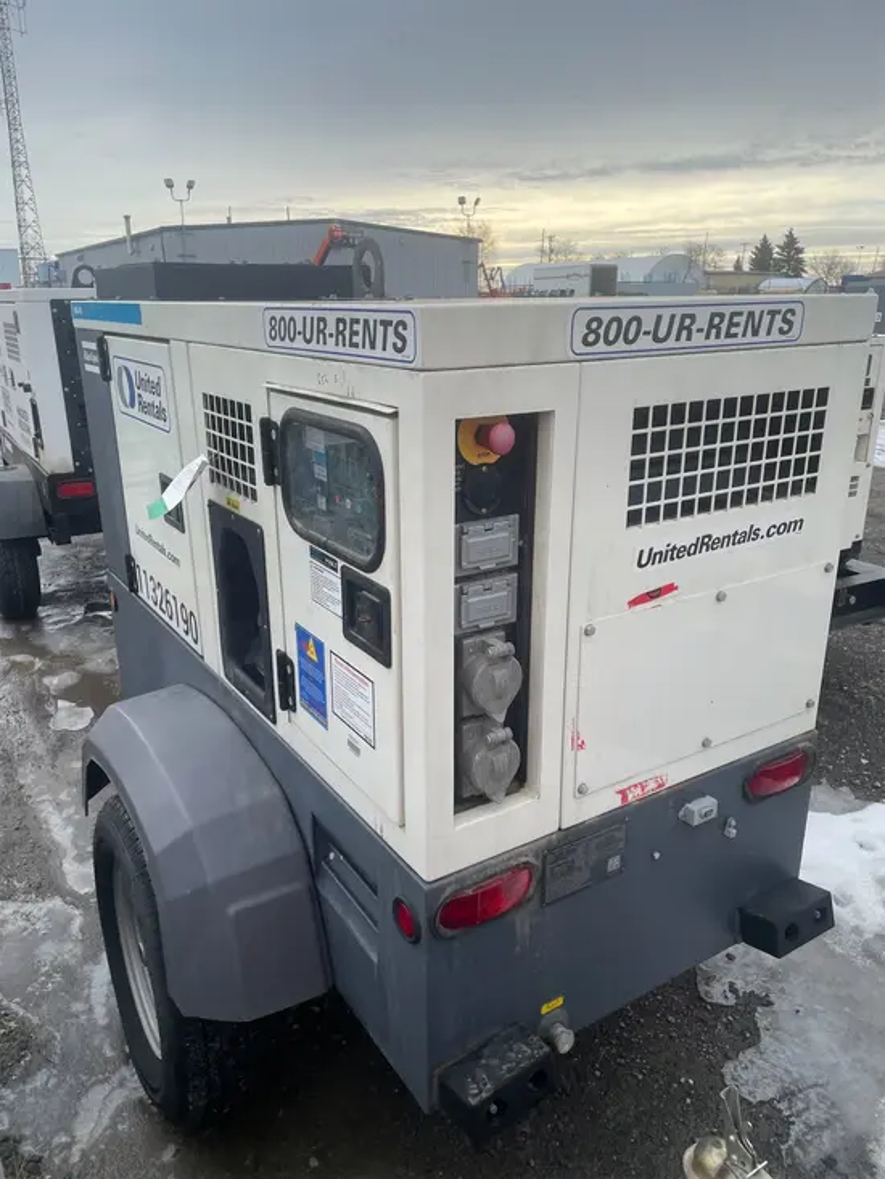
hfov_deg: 53.1
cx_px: 442
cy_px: 590
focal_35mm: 26
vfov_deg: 67.3
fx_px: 886
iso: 32
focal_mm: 4.2
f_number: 1.6
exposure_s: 1/1335
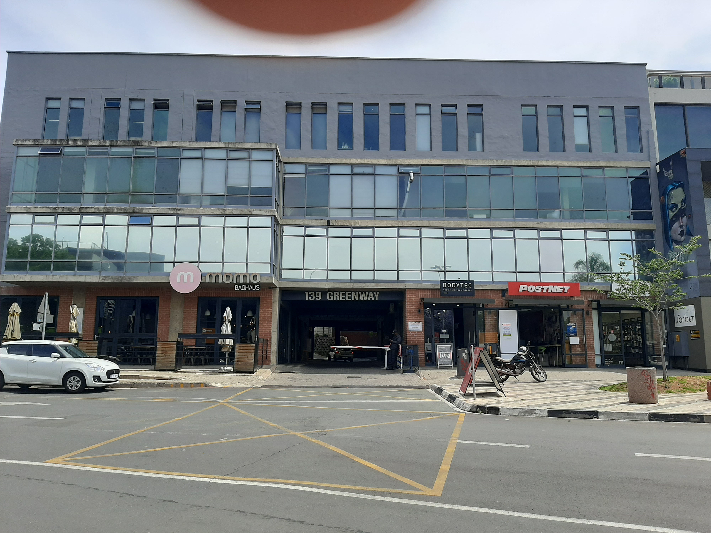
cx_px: 356
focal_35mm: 27
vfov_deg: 51.4
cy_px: 266
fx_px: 555
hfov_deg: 65.3
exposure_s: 1/1949
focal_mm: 3.93
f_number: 1.7
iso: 40
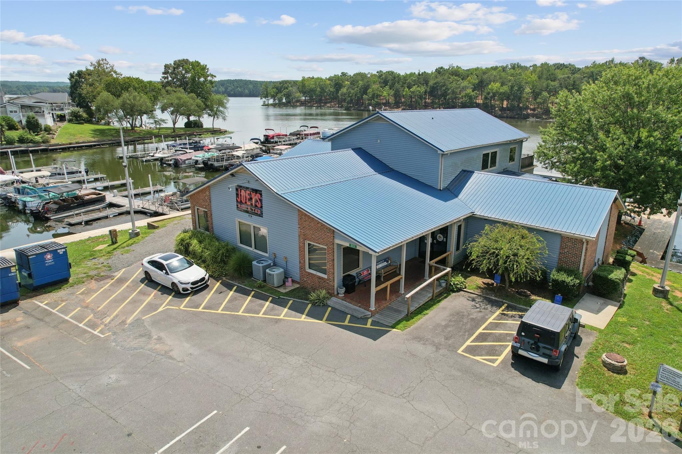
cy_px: 227
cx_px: 341
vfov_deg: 57.2
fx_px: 417
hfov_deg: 78.6
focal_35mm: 22
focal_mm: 8.4
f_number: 2.8
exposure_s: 1/350
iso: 110
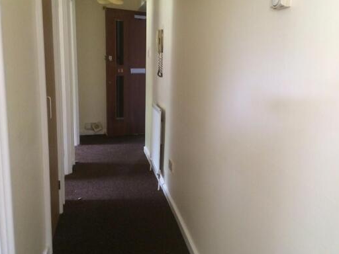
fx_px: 323
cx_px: 179
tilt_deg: -10.2
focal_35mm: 33
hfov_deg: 55.3
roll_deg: -1.1
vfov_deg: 42.9
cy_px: 119
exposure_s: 1/20
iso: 320
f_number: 2.2
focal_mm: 4.15
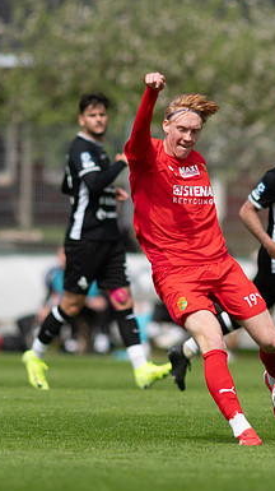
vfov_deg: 3.0
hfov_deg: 1.7
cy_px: 246
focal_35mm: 711
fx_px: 9235
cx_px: 230
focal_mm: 300
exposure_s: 1/2000
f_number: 3.2
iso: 100
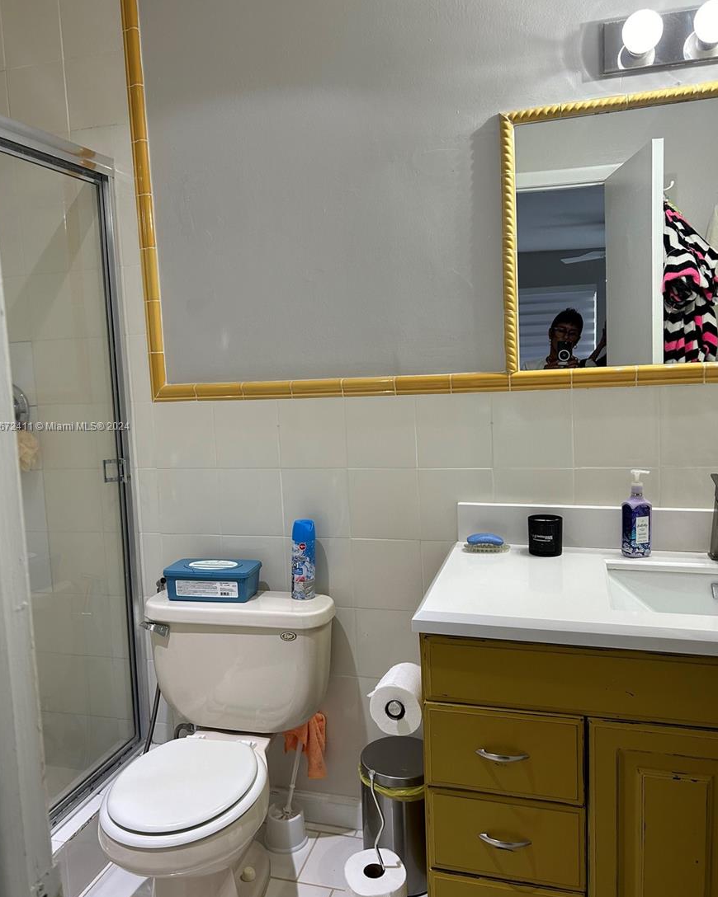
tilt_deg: -7.1
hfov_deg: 51.5
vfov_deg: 62.2
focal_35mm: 28
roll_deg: +2.2
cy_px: 427
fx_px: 744
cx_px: 350
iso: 100
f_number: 1.5
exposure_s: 1/120
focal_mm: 5.7
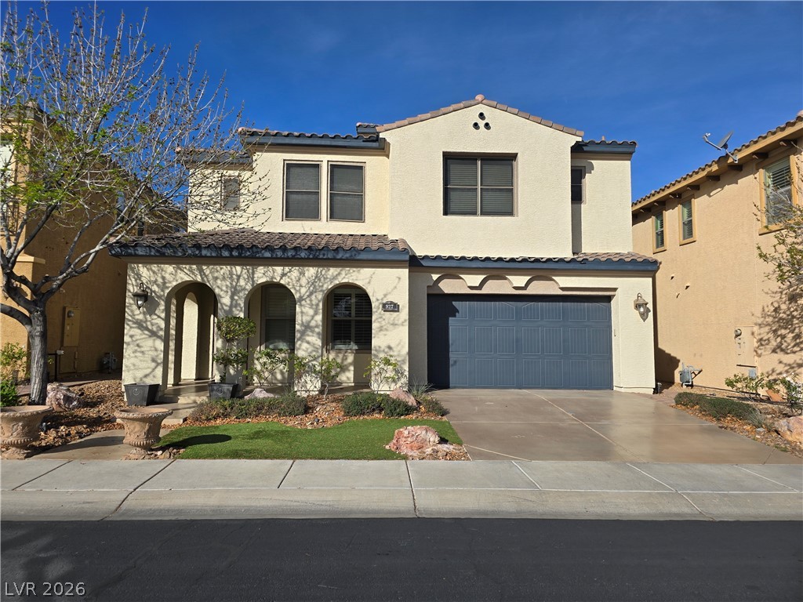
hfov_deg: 73.9
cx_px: 402
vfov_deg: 58.9
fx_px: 534
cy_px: 301
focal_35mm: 23
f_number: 1.7
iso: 12
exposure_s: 1/1283
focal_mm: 6.3
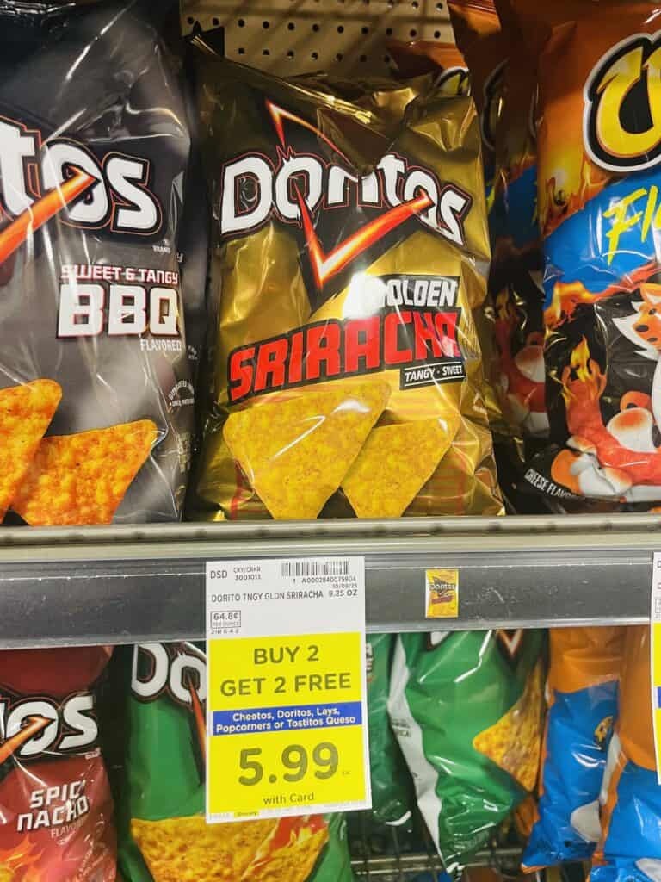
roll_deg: -2.2
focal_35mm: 26
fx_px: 662
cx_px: 330
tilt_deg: -26.3
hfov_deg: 53.1
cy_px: 441
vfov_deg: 67.3
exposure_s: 1/60
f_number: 1.6
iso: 125
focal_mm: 4.2
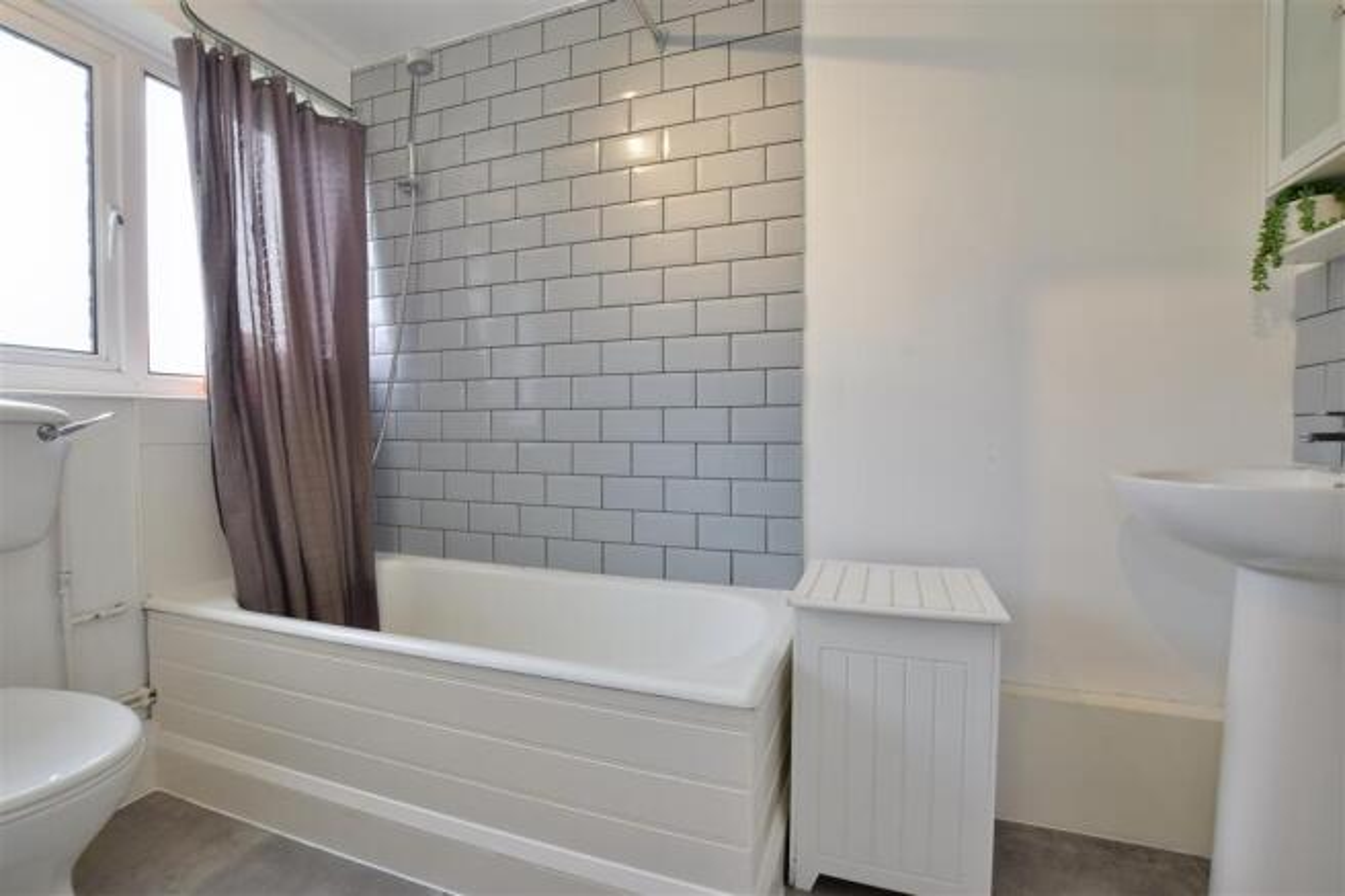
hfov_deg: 100.4
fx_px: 560
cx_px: 672
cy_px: 448
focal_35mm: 15
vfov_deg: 77.3
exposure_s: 1/8
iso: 400
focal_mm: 10
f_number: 11
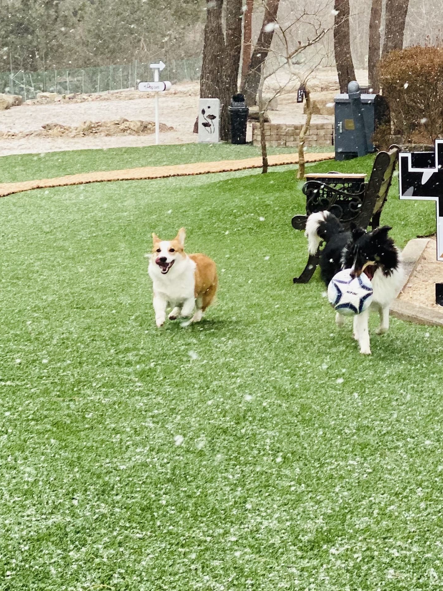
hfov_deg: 13.3
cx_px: 411
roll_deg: +0.0
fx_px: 1877
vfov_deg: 17.6
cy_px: 55
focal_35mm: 110
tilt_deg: +2.5
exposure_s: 1/122
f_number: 2
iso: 80
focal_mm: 6
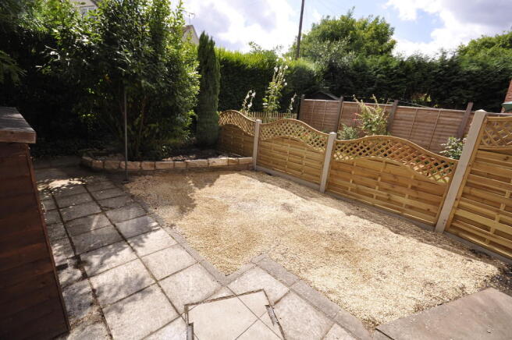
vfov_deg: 77.2
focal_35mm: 15
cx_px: 256
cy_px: 170
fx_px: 213
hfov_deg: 100.4
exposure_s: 1/500
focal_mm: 10
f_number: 11
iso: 400
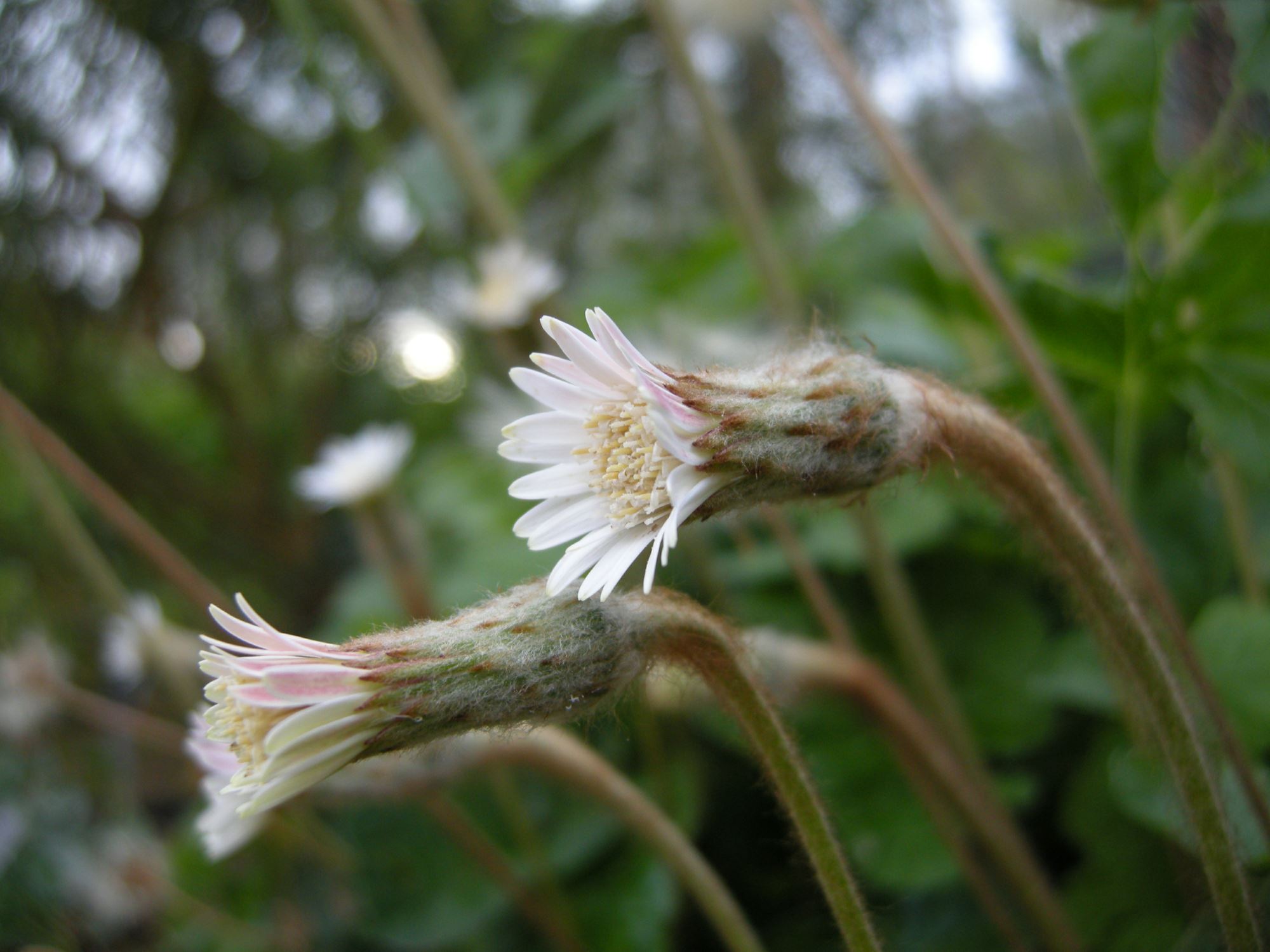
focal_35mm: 35
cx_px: 635
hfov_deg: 52.6
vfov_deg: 40.7
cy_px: 476
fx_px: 1284
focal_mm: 7.5
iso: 110
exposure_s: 1/57.1
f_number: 2.7
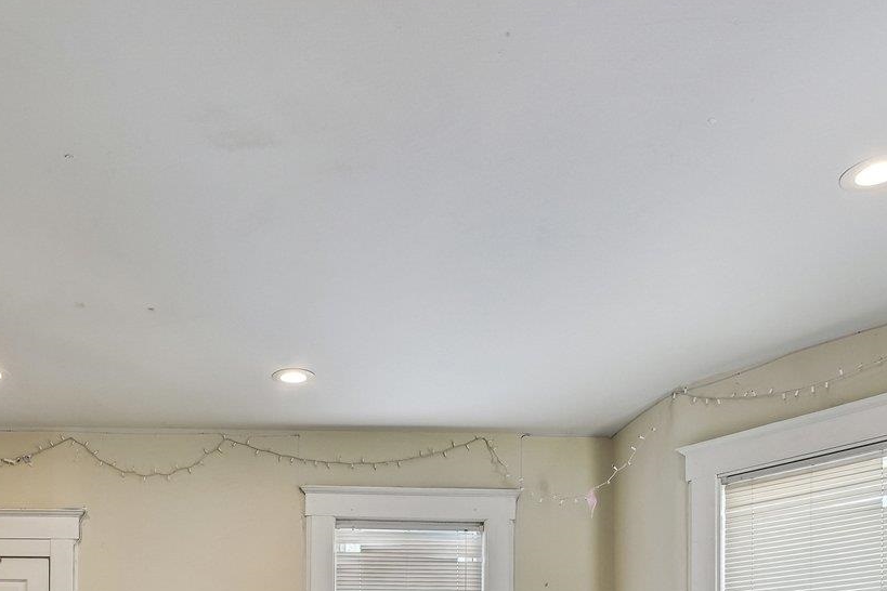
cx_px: 247
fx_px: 985
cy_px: 729
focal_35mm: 40
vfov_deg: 28.5
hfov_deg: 47.1
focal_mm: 16
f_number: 7.1
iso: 640
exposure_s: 1/125
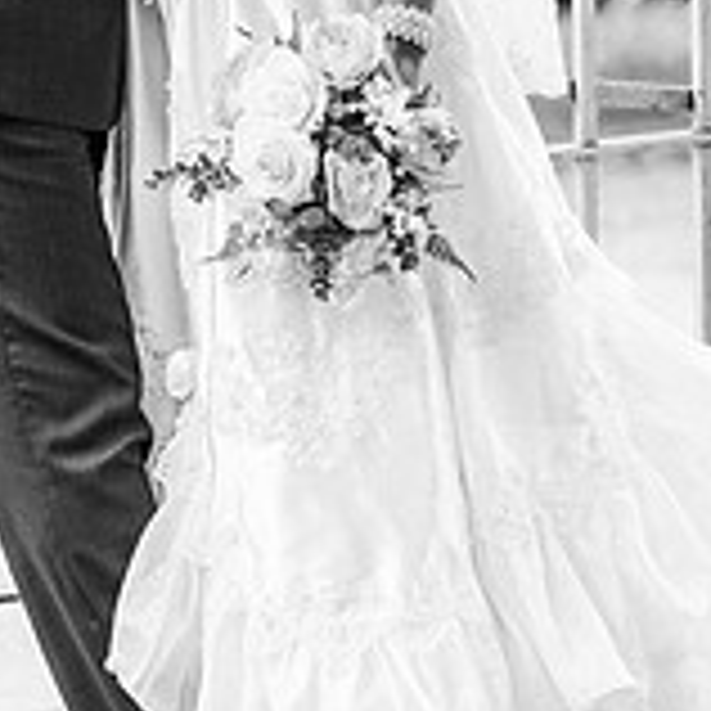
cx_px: 236
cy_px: -27
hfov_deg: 8.5
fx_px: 4787
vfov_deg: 8.4
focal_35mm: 206
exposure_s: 1/250
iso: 100
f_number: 3.5
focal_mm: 85
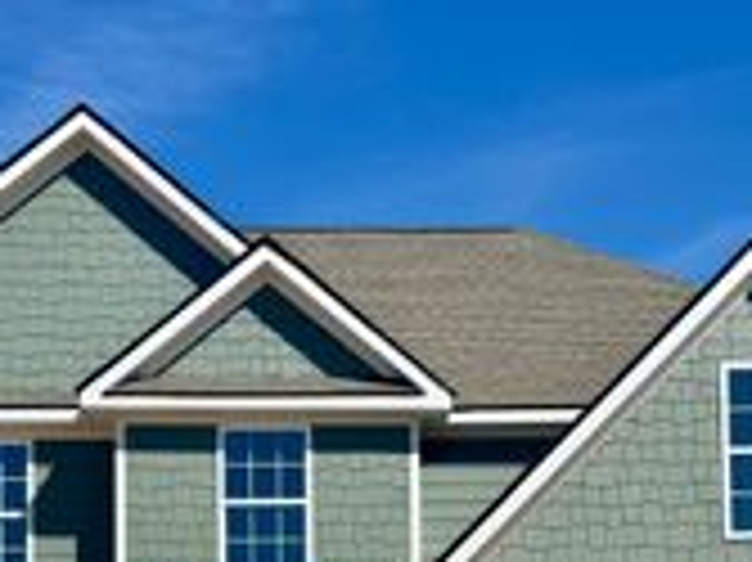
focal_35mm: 72
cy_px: 609
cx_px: 437
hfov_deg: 27.0
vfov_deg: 19.6
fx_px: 1563
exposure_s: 1/9091
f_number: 1.78
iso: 80
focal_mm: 6.76
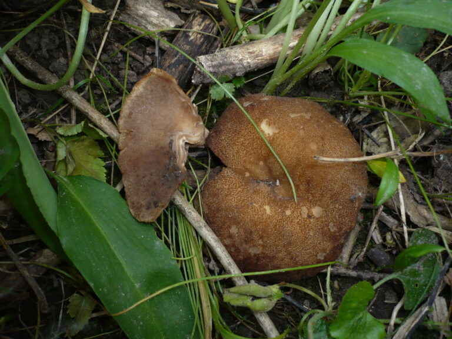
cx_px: 226
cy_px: 170
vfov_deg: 40.7
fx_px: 457
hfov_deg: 52.6
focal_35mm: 35
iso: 100
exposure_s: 1/30
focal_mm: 5.8
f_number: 2.8
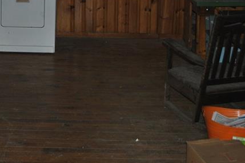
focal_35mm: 86
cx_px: 55
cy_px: -22
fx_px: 585
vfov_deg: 15.4
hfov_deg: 23.4
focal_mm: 24
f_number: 4
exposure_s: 1/60
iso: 200
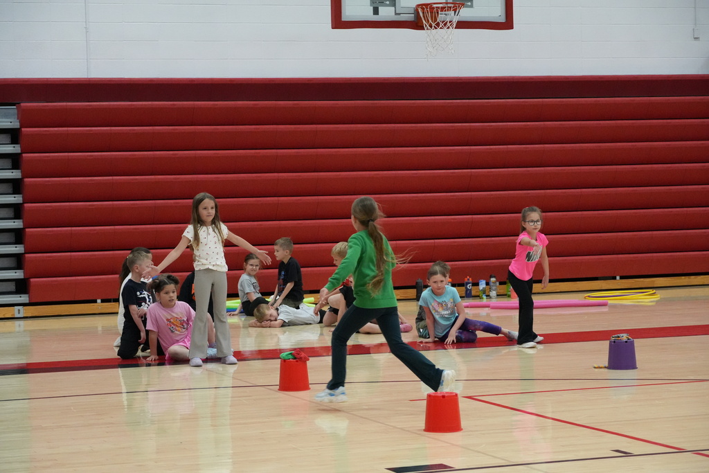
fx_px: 1891
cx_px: 354
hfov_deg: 21.2
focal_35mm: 96
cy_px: 236
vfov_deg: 14.3
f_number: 5.6
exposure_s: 1/400
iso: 5000
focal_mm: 64
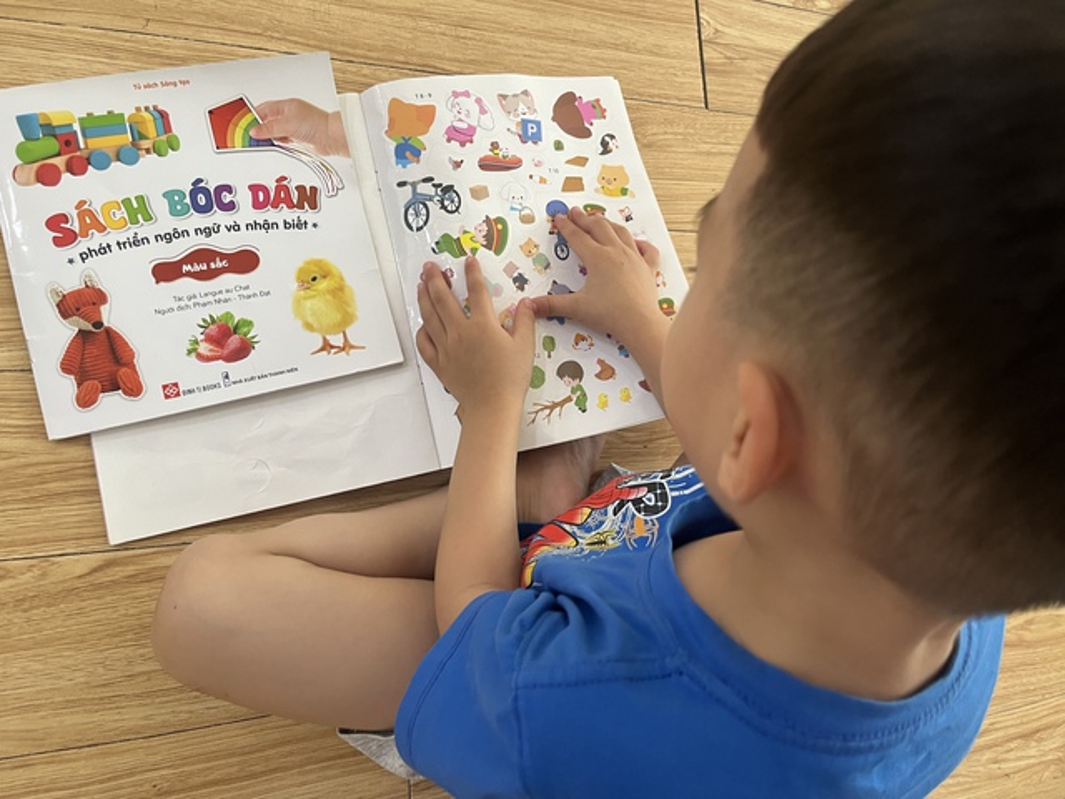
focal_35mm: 26
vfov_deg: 53.1
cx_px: 532
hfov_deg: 67.3
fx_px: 800
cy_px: 400
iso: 160
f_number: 1.6
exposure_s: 1/60
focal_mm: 5.1
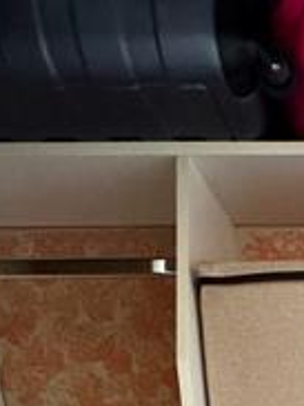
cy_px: 592
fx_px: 539
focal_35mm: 46
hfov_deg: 26.3
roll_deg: -0.1
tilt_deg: -13.8
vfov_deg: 28.6
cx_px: 404
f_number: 2.2
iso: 1000
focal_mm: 2.22
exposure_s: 1/60
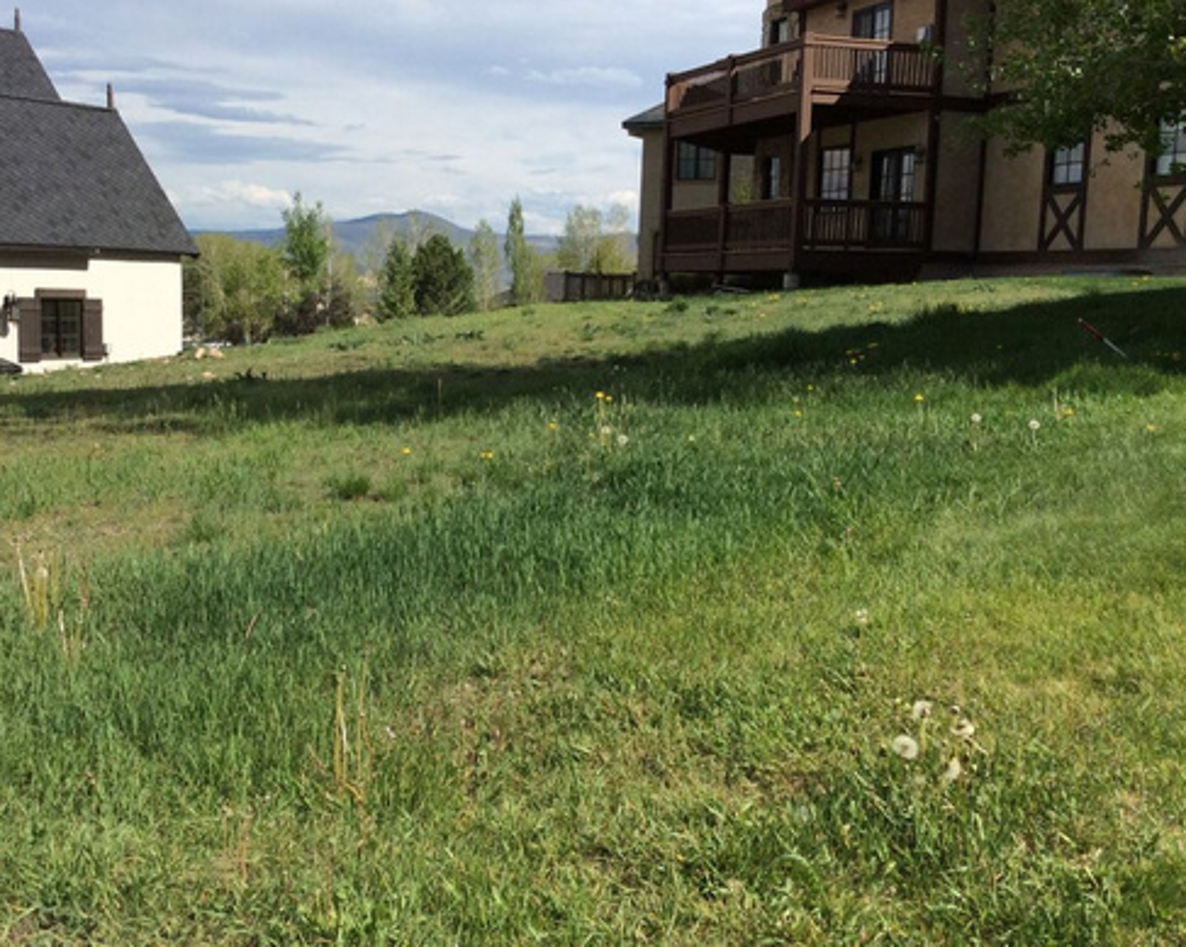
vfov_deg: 36.5
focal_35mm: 41
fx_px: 1438
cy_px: 475
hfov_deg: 44.6
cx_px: 475
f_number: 2.4
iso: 32
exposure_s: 1/1733
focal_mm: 3.3
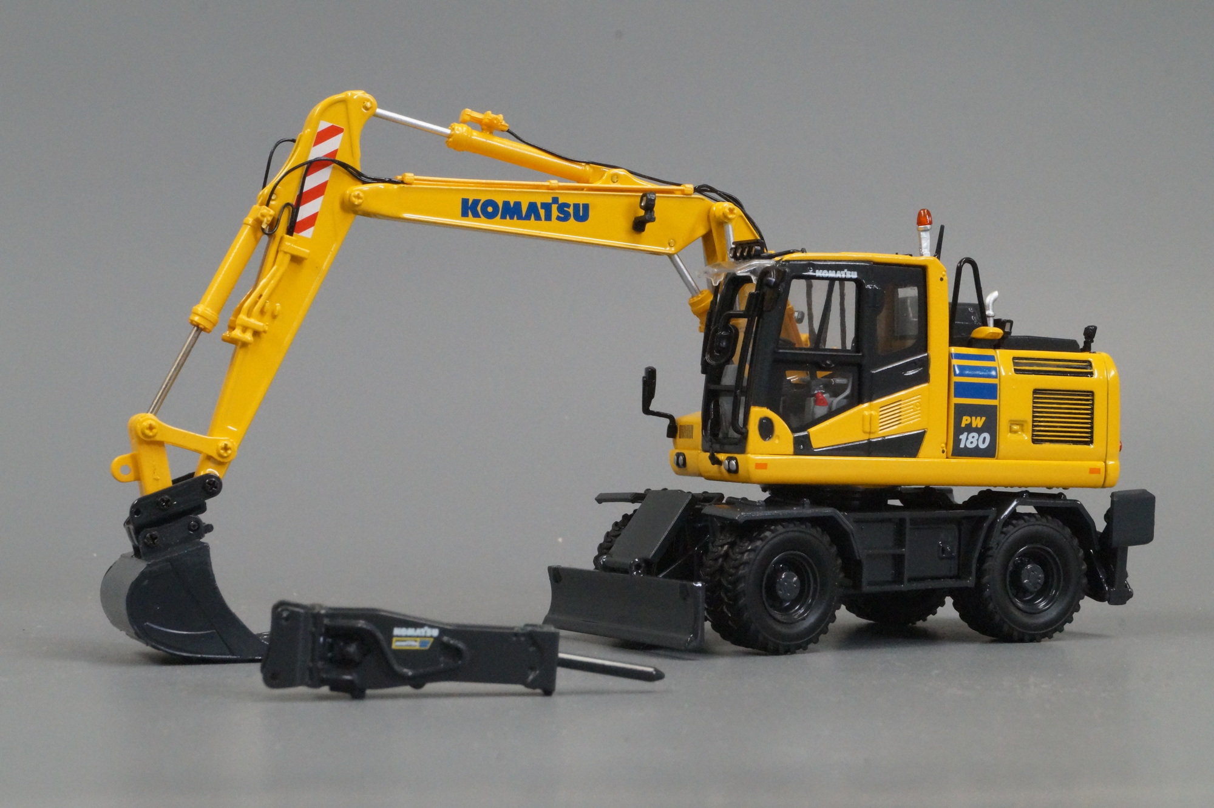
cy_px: 404
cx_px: 607
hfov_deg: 27.0
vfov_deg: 18.2
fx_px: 2528
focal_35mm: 75
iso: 3200
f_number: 20
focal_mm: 50
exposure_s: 1/20
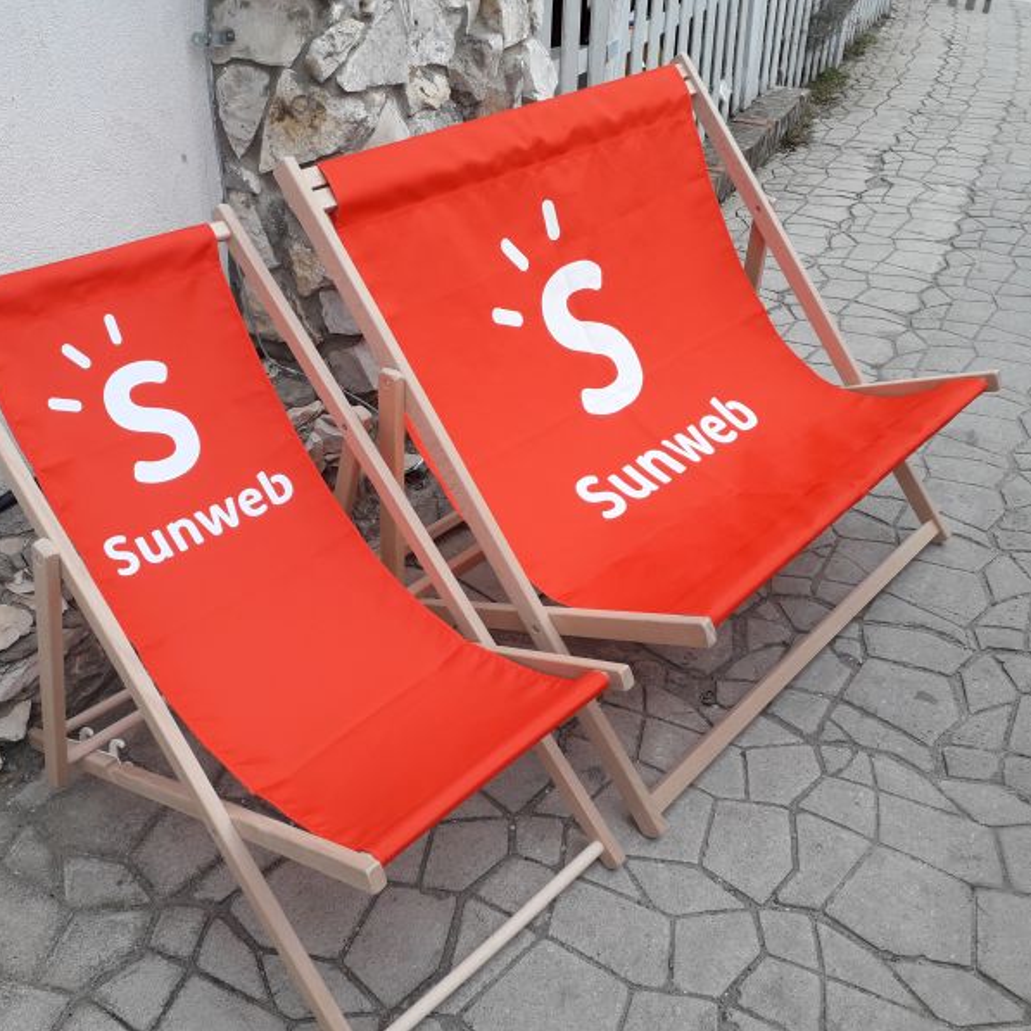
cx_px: 435
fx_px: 1078
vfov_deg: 51.1
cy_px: 516
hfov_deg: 50.9
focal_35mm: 32
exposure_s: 1/215
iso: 40
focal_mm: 3.6
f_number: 1.9
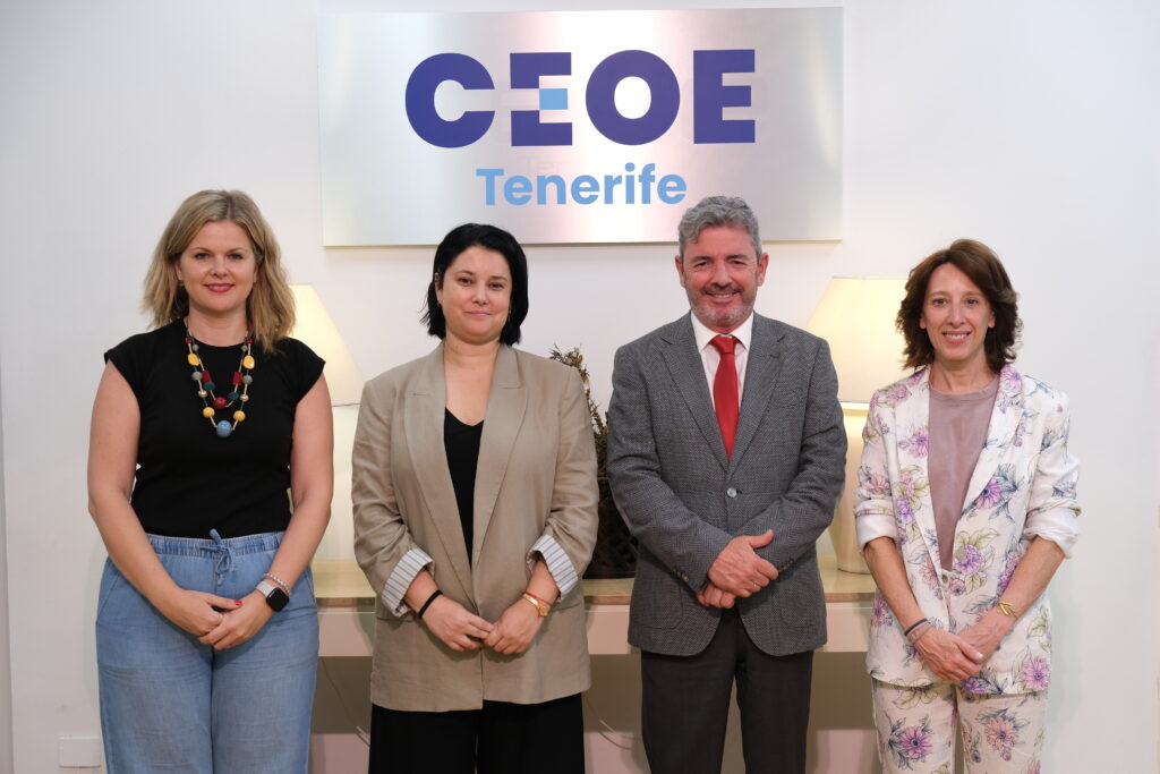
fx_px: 1450
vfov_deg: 29.9
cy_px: 387
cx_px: 580
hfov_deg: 43.6
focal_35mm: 45
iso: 320
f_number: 3.6
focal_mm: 30.2
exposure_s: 1/45
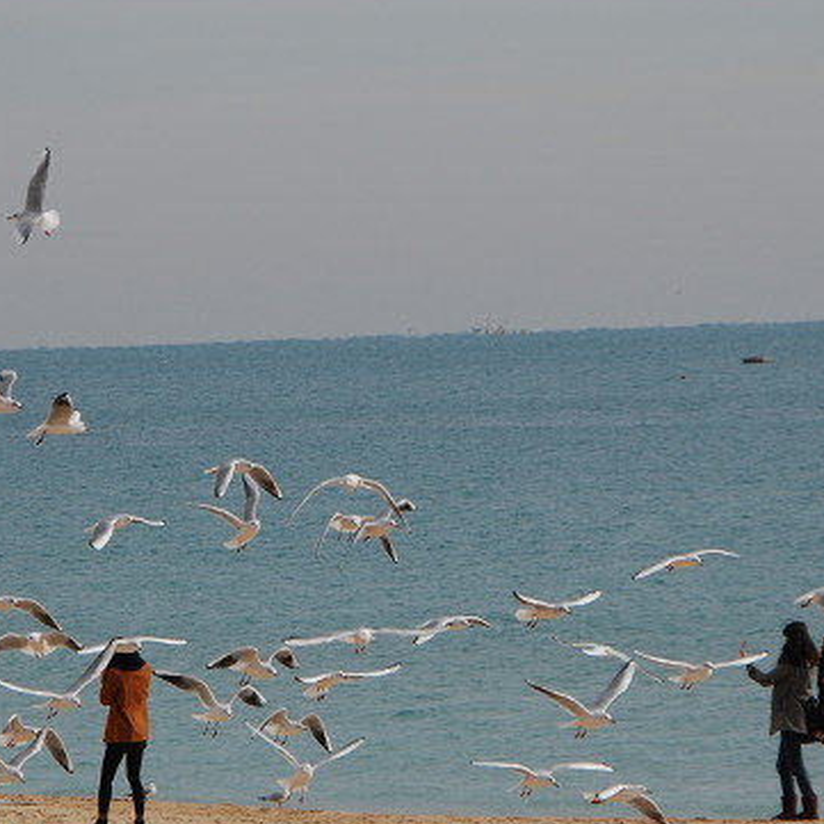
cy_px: 567
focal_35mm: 315
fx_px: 8483
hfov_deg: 5.6
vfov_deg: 5.6
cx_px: 229
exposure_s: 1/1000
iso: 200
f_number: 8
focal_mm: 116
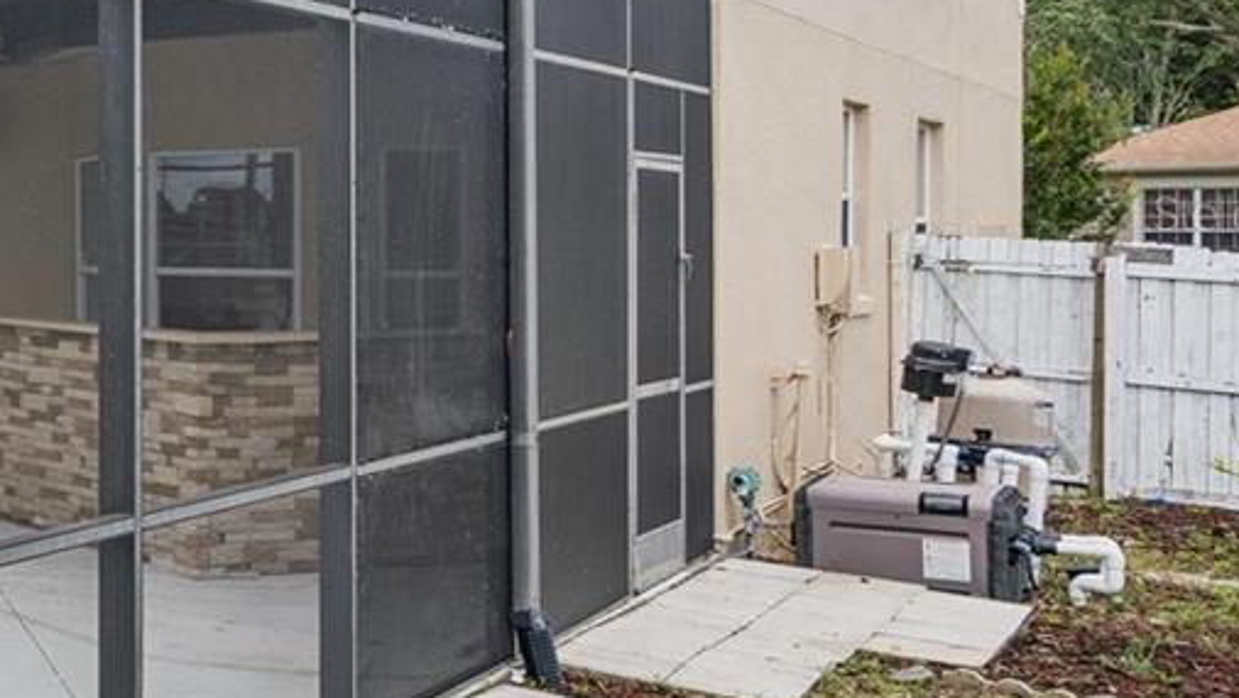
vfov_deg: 22.5
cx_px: -588
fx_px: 1742
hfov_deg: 27.7
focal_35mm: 53
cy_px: 213
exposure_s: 1/250
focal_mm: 16
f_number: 9
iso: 400
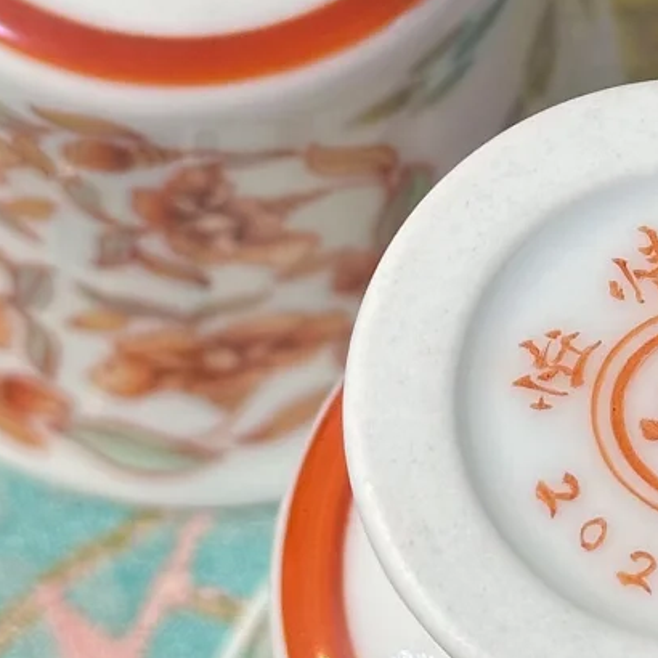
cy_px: 257
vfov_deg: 11.7
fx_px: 3204
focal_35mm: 149
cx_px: 472
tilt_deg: -67.2
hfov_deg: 11.7
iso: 64
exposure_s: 1/121
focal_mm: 6.86
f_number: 1.78
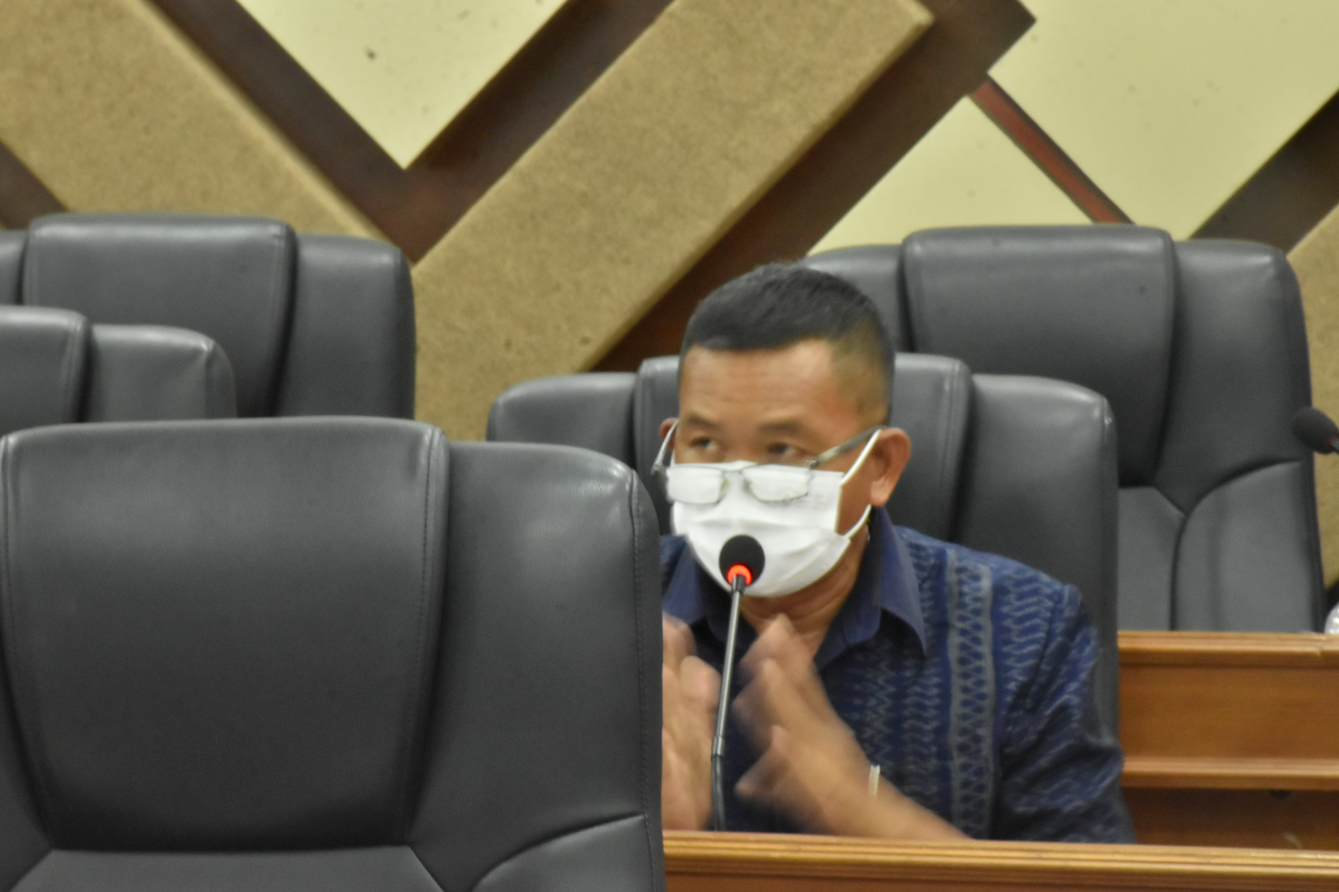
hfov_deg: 11.8
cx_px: 670
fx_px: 6471
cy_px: 446
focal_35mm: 174
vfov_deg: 7.9
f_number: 20
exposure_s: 1/6
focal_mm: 116
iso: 3200
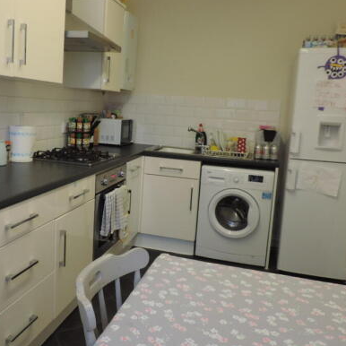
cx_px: 140
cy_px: 156
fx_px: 362
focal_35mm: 32
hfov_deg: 50.8
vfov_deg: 51.0
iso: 280
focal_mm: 4.3
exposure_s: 1/30
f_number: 3
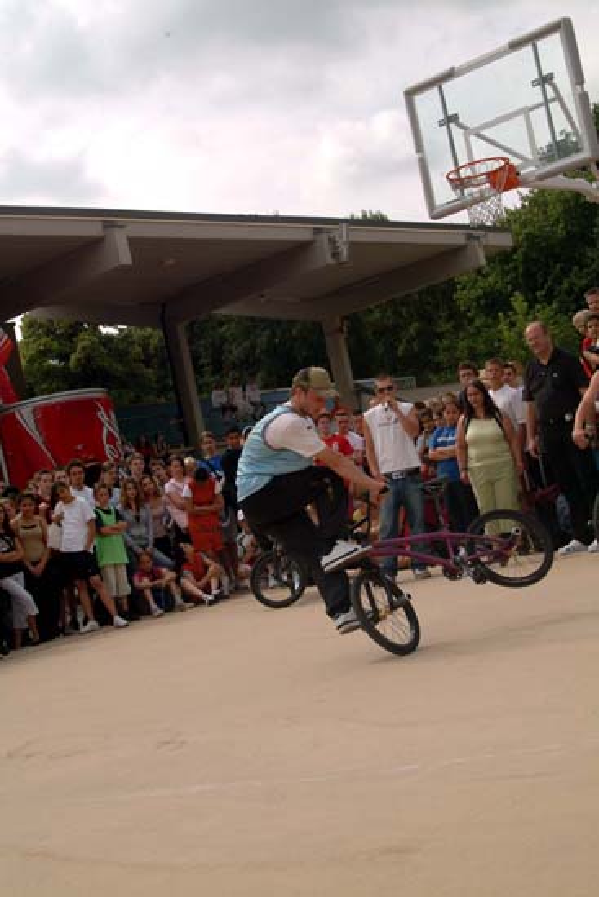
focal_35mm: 54
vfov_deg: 36.9
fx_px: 1347
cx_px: 300
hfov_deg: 25.1
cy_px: 448
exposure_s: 1/500
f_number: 11
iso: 200
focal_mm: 36
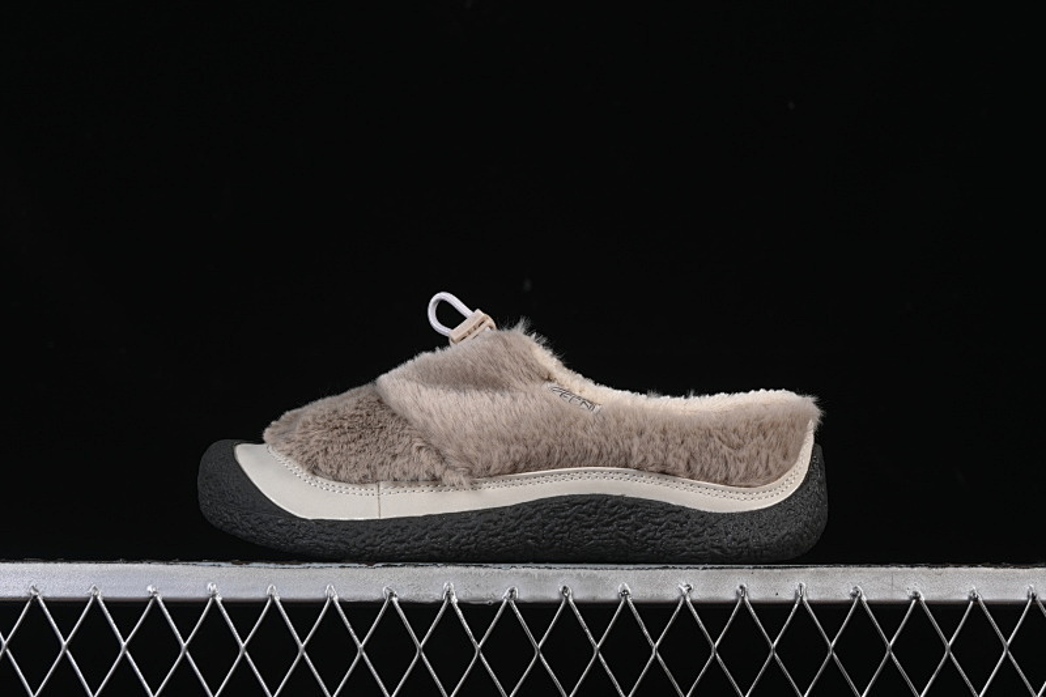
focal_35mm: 75
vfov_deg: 18.2
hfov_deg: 27.0
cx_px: 523
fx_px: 2179
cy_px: 348
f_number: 8
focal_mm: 50
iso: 160
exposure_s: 1/80
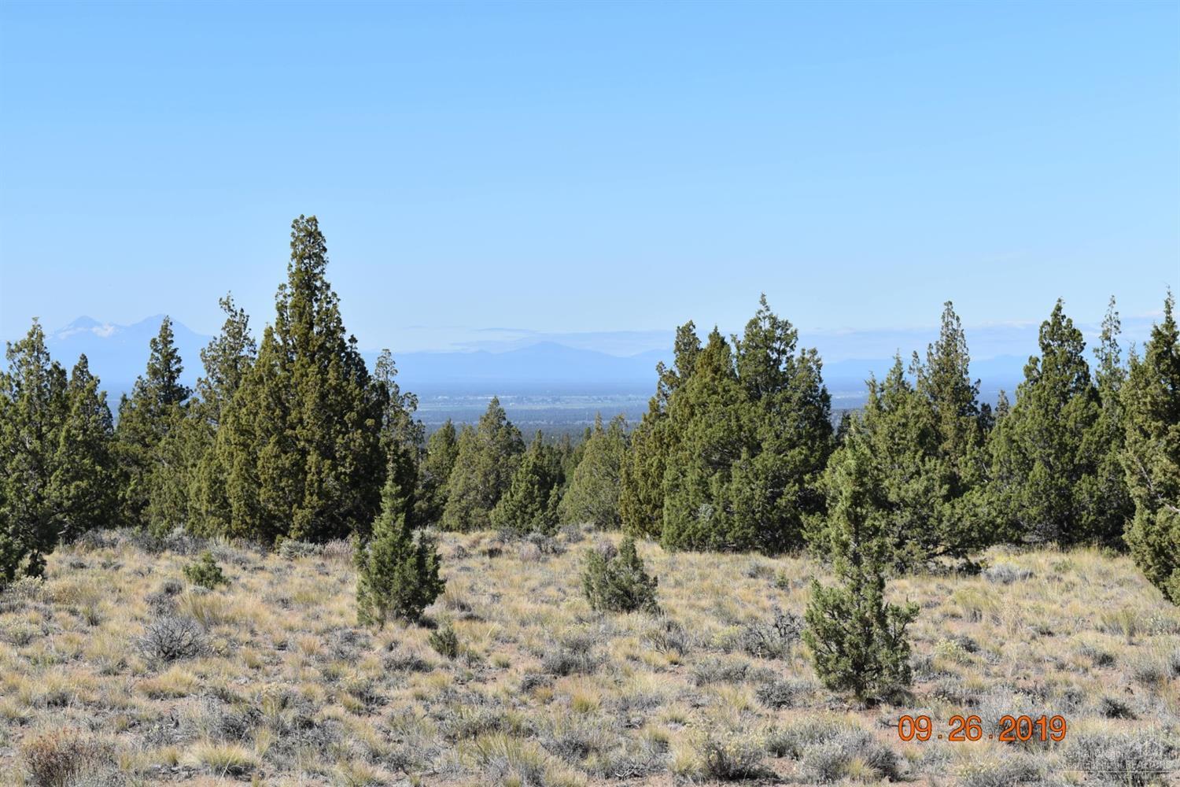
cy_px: 394
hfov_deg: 24.6
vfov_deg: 16.6
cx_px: 590
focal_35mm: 82
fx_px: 2704
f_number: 8
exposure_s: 1/250
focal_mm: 55
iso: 100
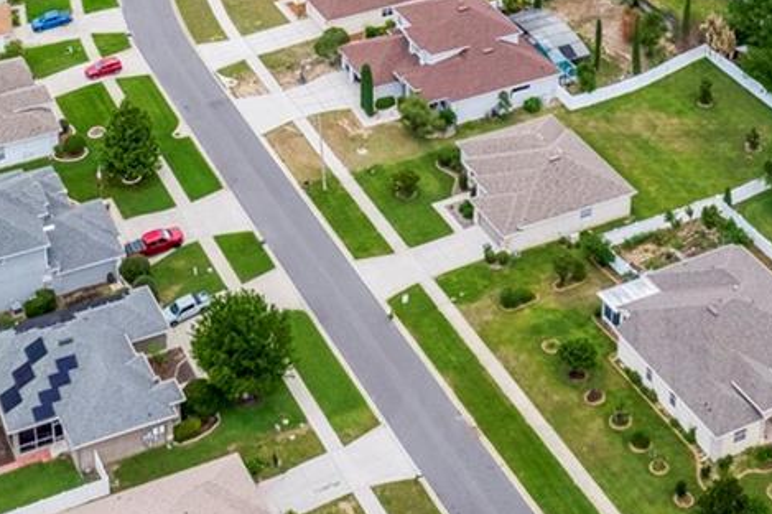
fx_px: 1607
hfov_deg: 27.0
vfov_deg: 16.5
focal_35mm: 75
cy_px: -263
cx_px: 385
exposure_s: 1/320
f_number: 2.8
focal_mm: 8.38
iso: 120
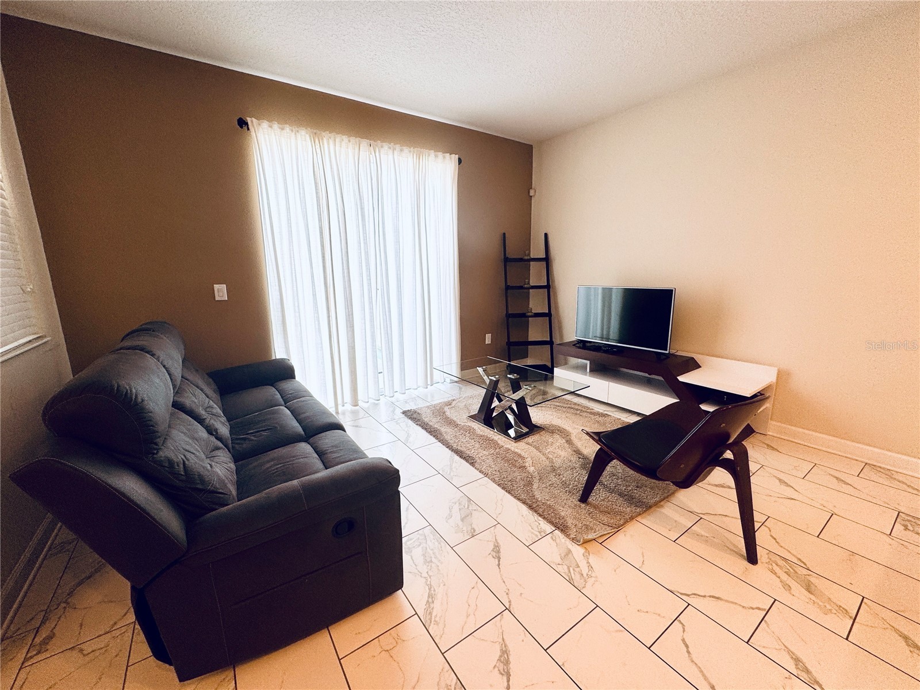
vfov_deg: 85.7
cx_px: 460
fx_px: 372
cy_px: 345
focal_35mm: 14
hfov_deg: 102.1
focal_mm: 2.22
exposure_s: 1/120
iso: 64
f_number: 2.2
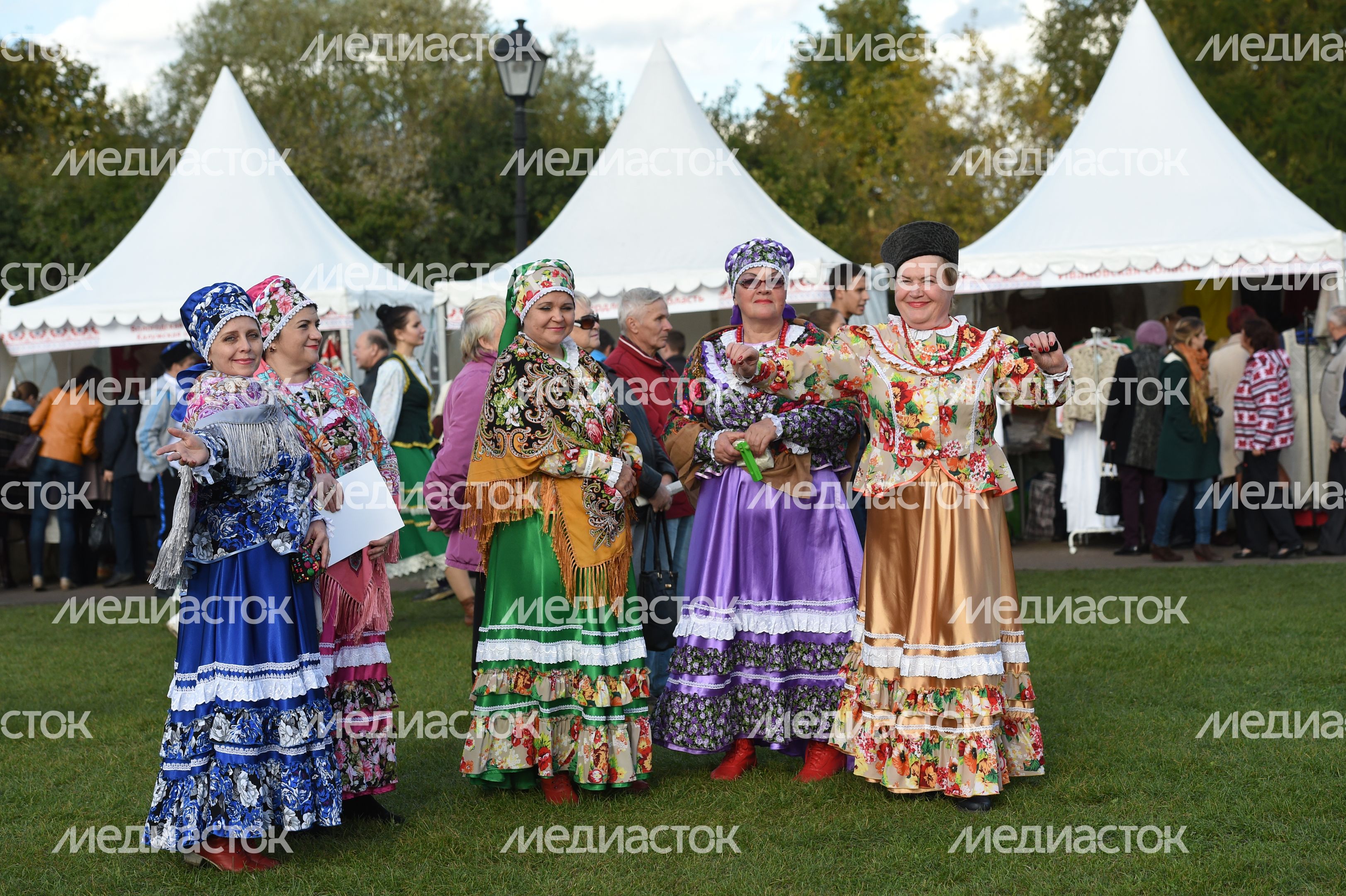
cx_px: 673
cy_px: 448
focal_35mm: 85
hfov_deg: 23.9
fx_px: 3176
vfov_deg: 16.1
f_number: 6.3
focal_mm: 85
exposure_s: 1/2000
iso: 1000
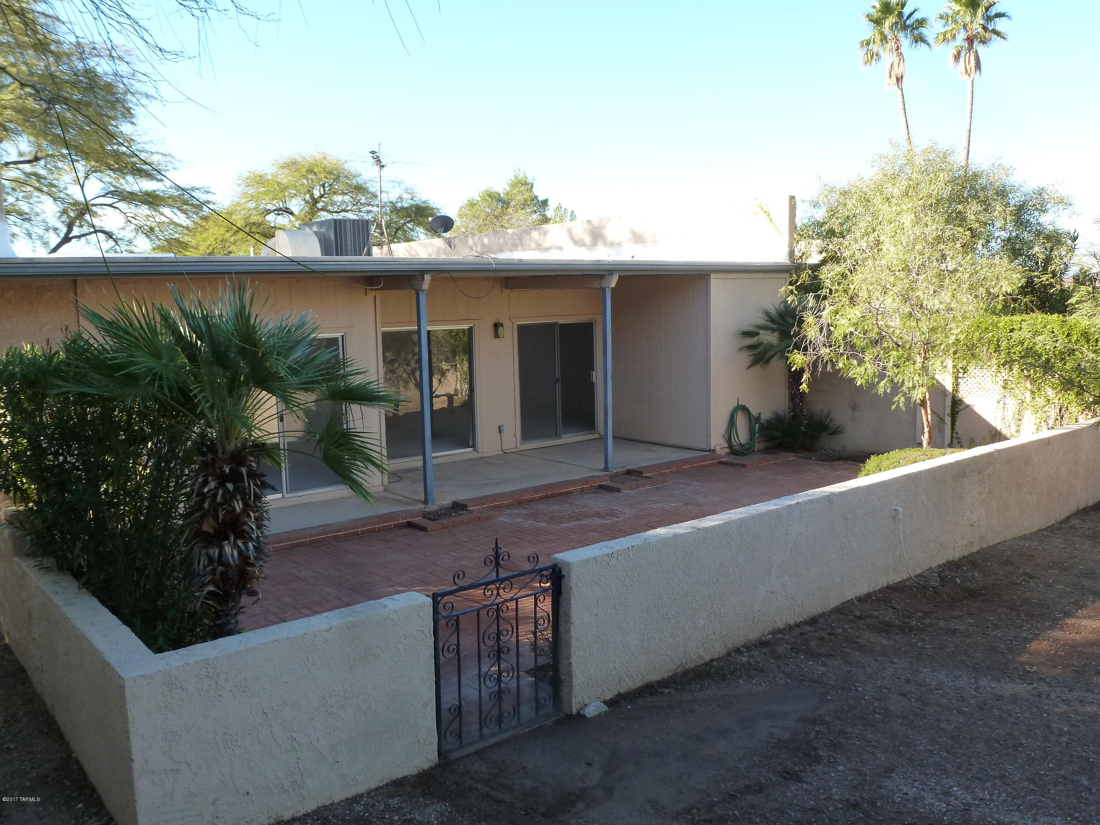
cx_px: 550
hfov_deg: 63.4
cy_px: 412
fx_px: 890
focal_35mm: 28
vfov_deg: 49.7
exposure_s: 1/160
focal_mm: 5
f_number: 4
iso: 160
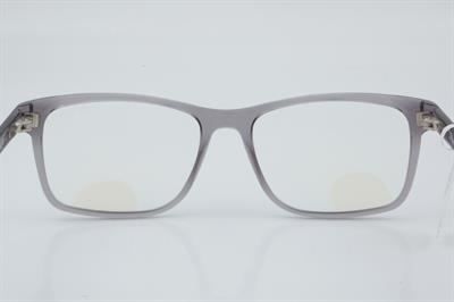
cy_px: 151
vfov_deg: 16.5
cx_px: 227
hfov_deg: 24.6
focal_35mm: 82
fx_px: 1040
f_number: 32
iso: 100
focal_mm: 55
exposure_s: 1/3
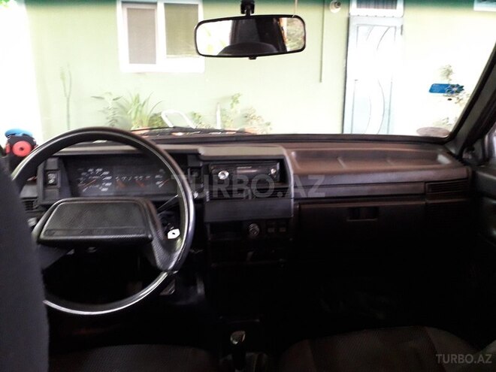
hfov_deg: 65.3
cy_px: 186
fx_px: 387
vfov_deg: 51.4
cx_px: 248
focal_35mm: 27
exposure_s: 1/25
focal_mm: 3.6
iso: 400
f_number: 1.9
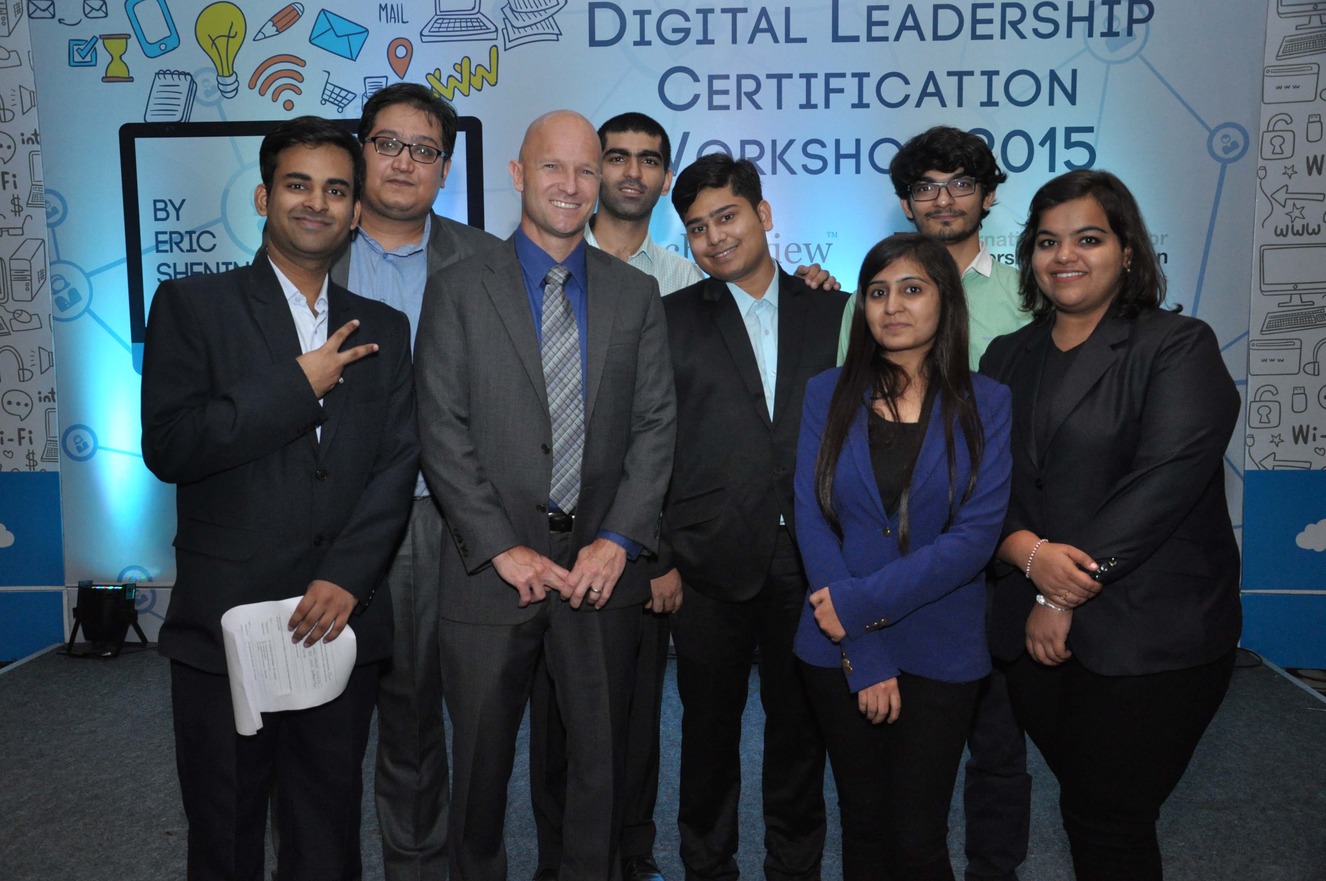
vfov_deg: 35.4
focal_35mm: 38
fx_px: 1380
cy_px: 440
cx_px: 663
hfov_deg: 51.3
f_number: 4
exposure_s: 1/125
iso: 1250
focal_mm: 25
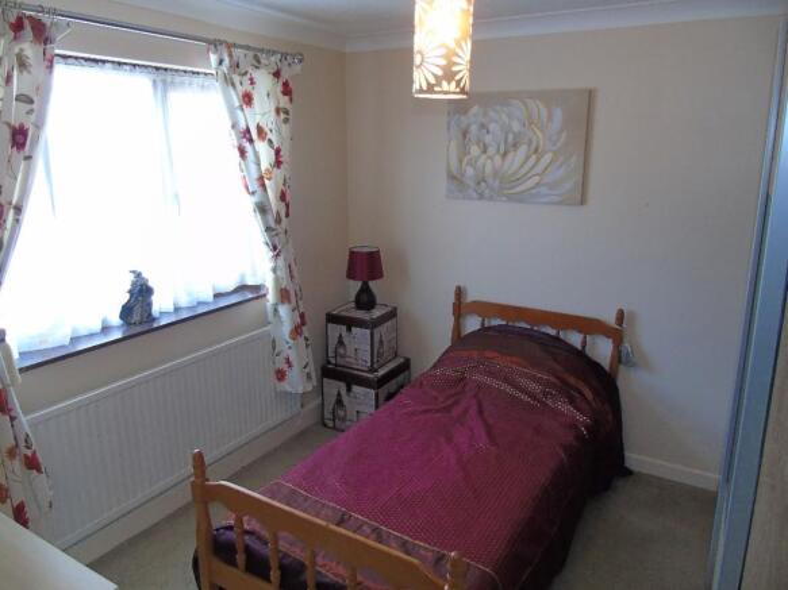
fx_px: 569
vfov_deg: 54.9
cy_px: 295
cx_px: 394
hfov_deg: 69.4
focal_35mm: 25
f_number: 3.4
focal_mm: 4.4
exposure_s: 1/30
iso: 250
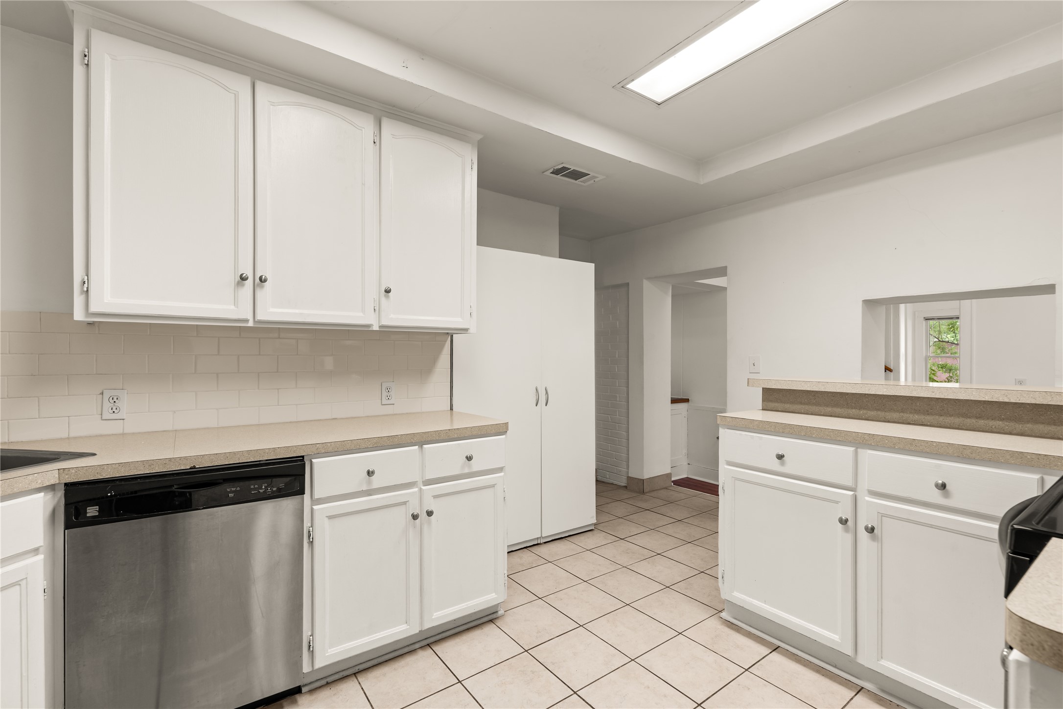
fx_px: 472
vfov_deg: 73.7
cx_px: 532
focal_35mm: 16
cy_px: 354
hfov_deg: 96.7
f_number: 9
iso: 200
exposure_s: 1.6
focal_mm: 16
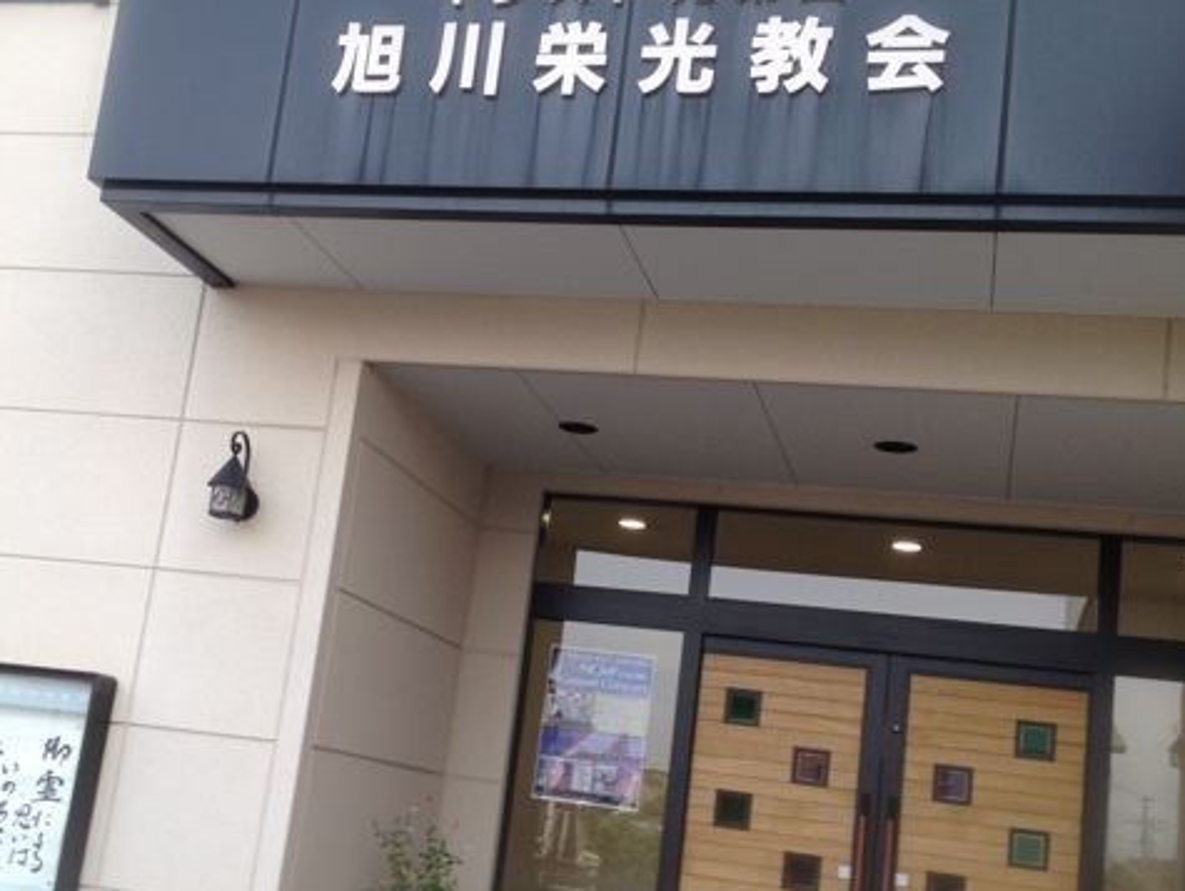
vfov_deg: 30.9
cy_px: 473
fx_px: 1610
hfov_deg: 40.3
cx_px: 496
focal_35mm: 47
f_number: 2.4
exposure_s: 1/60
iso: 64
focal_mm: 4.28
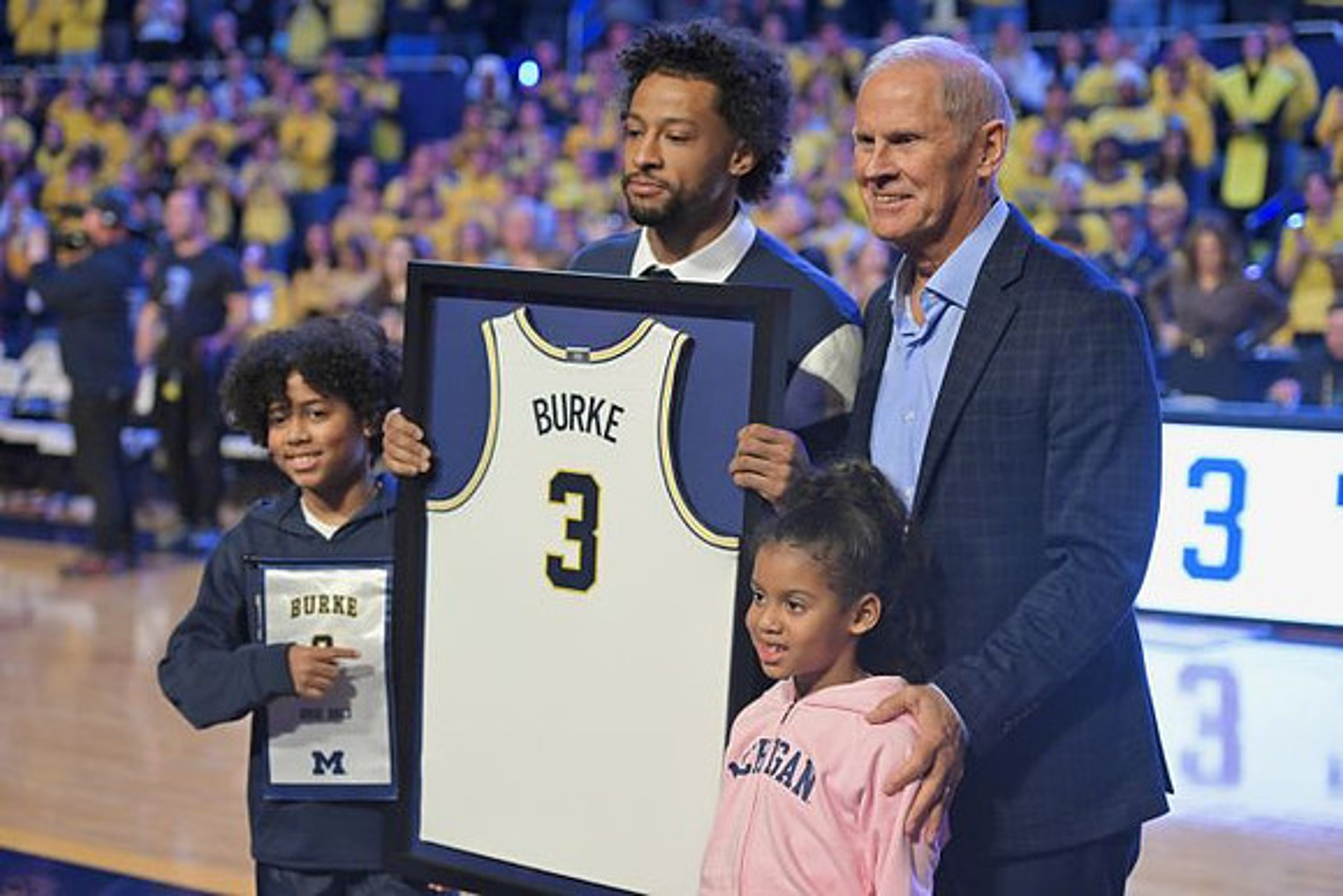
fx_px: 2612
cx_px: 672
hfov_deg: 28.8
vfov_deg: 19.5
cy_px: 448
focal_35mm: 70
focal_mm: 70
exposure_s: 1/640
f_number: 2.8
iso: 4000
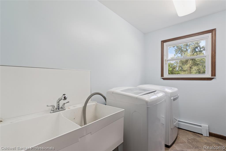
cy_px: 76
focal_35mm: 16
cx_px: 113
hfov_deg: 96.8
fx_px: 100
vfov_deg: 73.7
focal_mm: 16
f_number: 8
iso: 400
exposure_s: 1/30
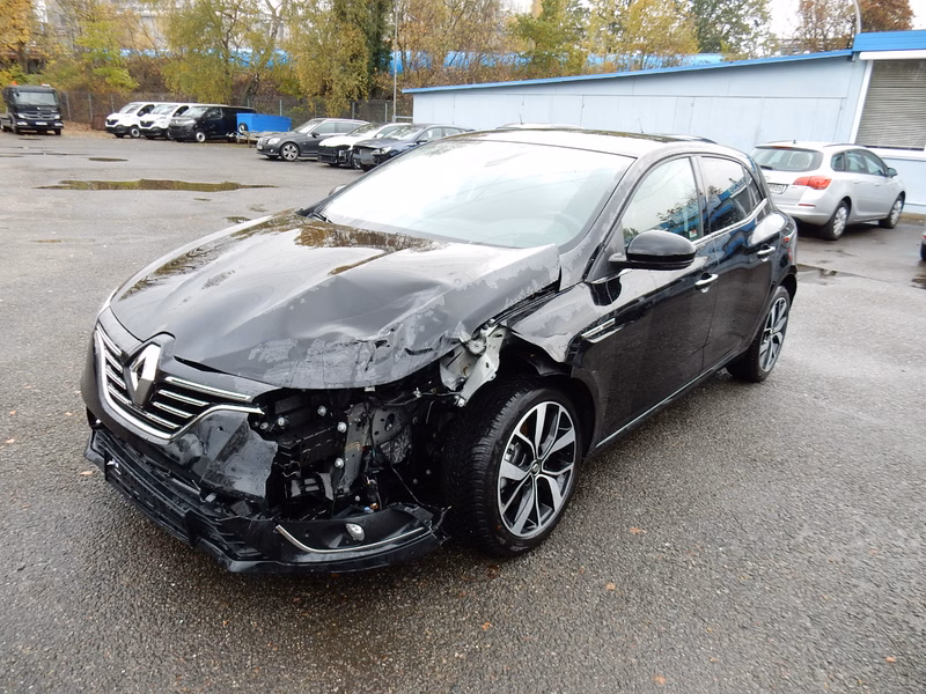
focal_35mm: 25
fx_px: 669
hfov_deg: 69.4
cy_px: 347
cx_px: 463
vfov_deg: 54.9
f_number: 3.7
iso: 125
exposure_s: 1/125
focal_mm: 4.5
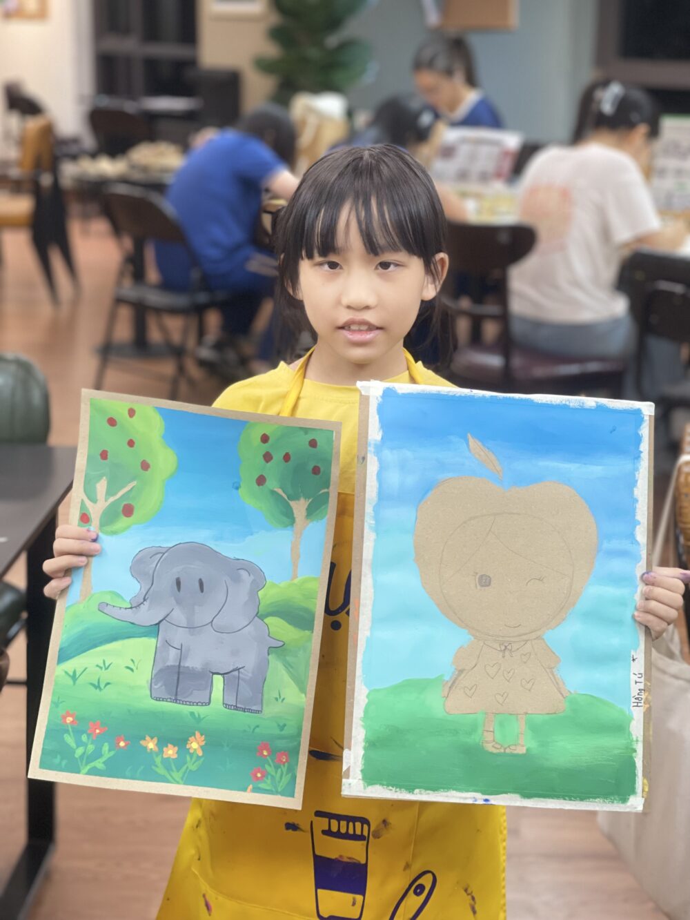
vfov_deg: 30.3
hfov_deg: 22.9
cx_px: 345
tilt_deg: -14.5
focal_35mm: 64
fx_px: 1701
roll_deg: -0.8
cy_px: 460
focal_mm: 7.5
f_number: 2.2
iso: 200
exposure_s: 1/121
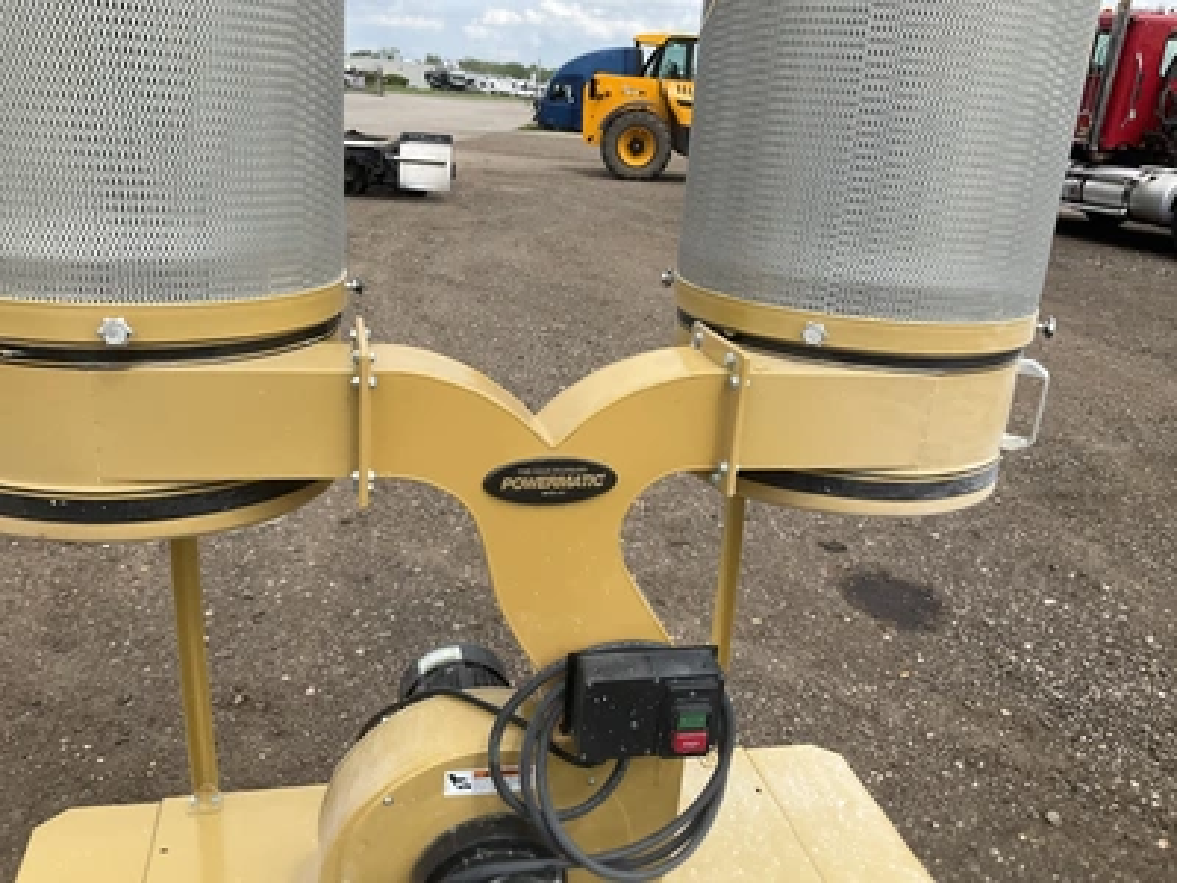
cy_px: 442
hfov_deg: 61.7
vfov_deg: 48.2
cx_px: 588
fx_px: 986
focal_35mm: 29
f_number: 1.8
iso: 25
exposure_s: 1/1490
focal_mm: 3
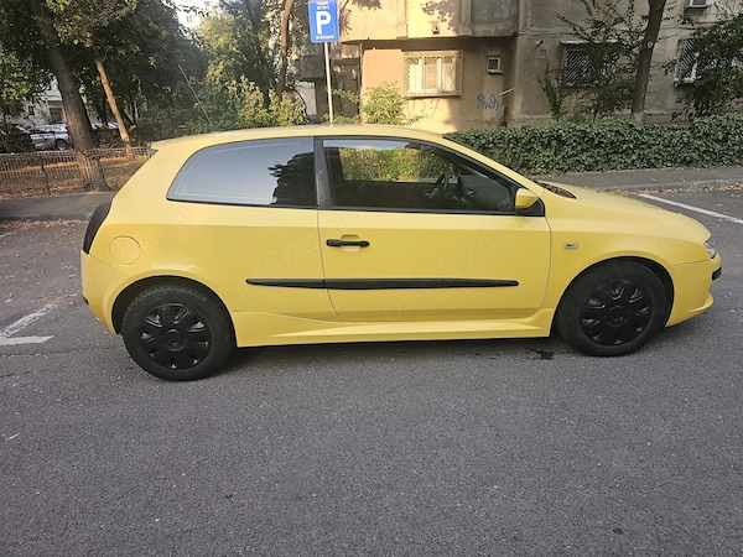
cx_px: 372
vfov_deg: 58.9
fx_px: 494
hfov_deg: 73.9
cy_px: 278
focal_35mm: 23
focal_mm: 6.3
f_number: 1.7
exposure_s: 1/100
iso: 12
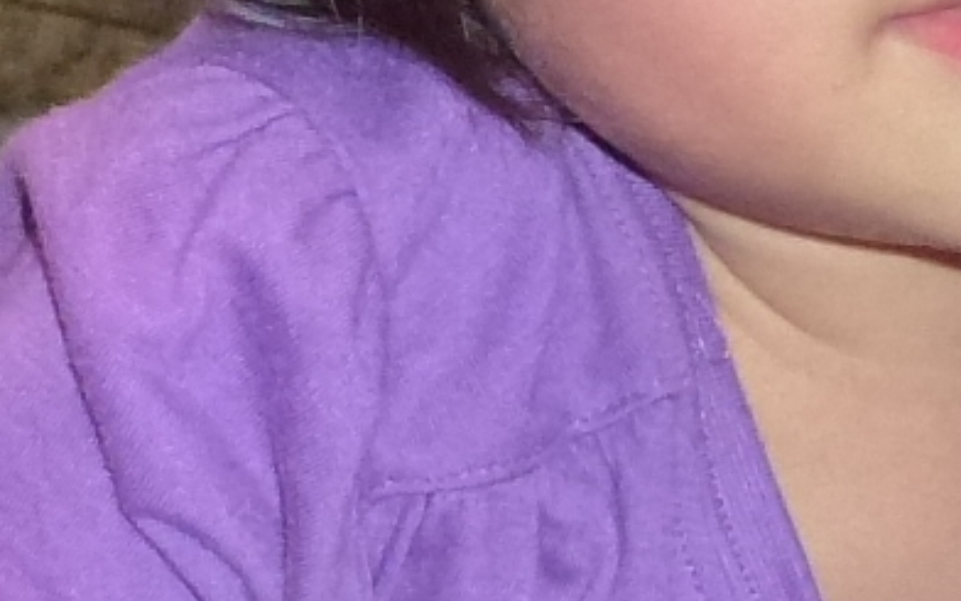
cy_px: 699
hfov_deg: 12.6
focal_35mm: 166
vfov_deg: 7.8
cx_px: 490
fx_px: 4348
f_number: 3.3
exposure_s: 1/60
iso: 400
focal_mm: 4.3
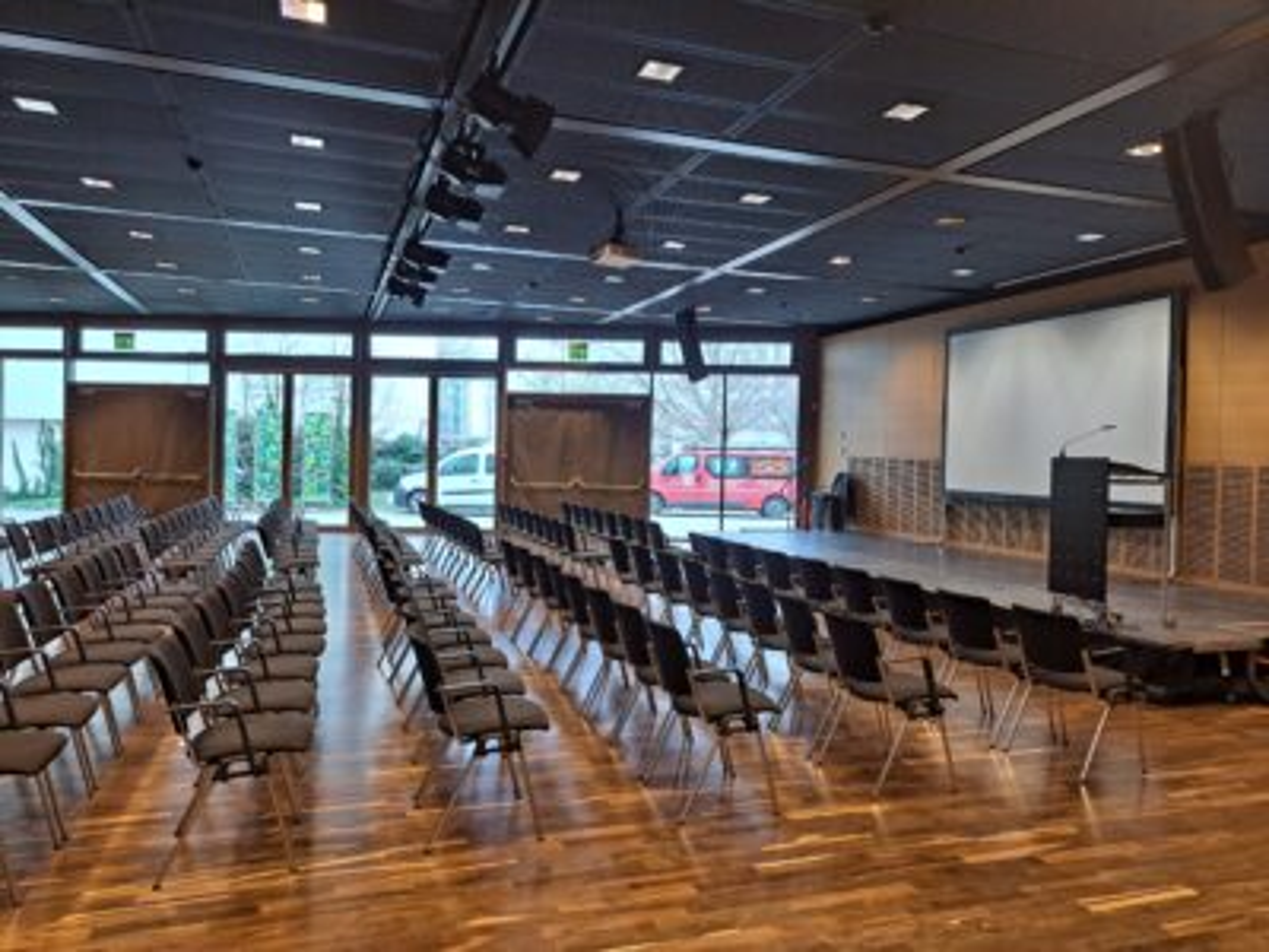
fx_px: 880
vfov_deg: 56.8
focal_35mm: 24
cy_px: 476
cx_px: 634
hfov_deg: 71.6
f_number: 1.8
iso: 160
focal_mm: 5.23
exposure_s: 1/50
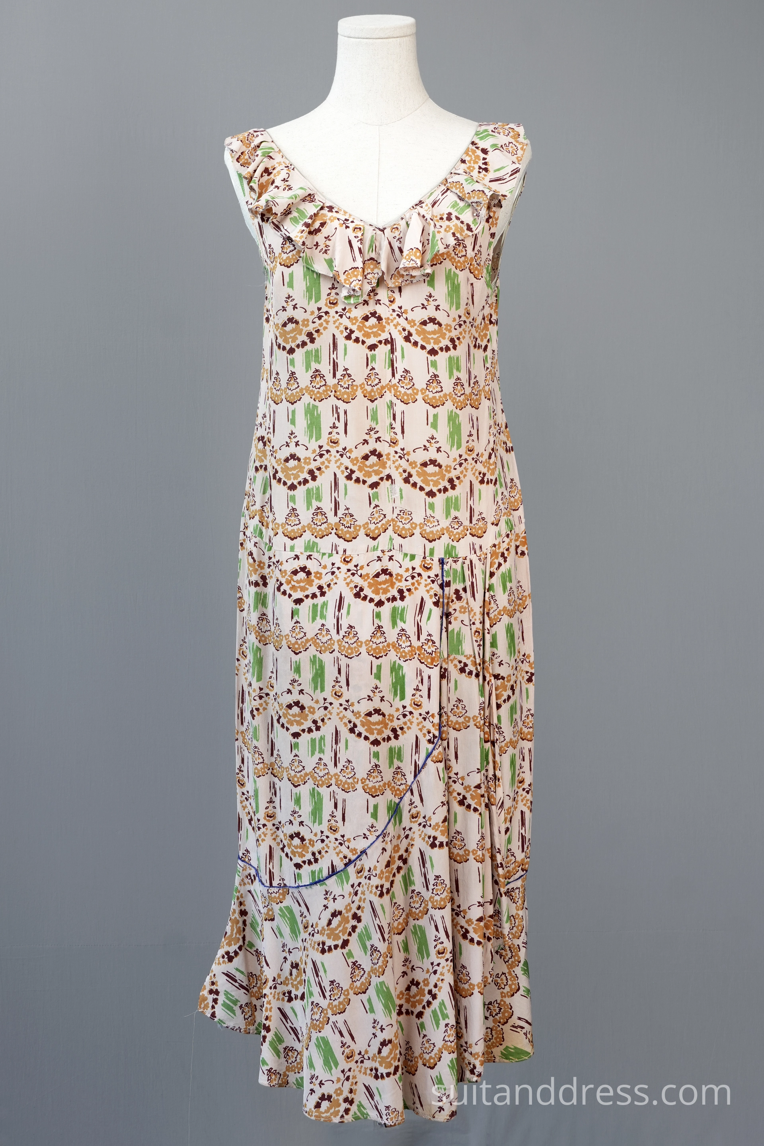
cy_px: 573
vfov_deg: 37.9
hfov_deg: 25.8
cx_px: 382
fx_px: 1671
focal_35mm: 52
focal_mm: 35
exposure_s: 1/25
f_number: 7.1
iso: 250
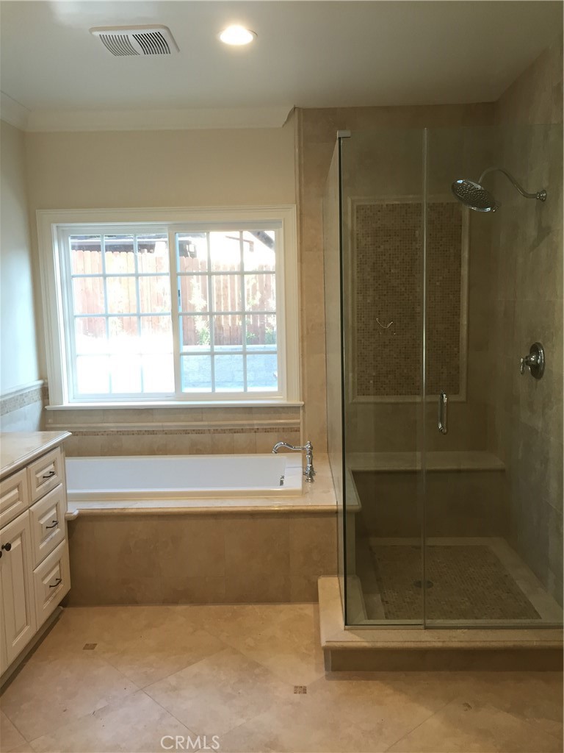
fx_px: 630
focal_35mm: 29
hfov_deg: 48.2
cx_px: 282
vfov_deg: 61.7
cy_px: 376
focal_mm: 4.15
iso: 64
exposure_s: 1/30
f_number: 2.2
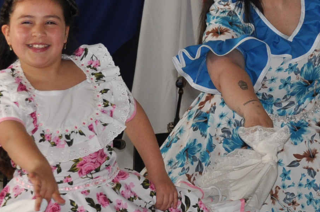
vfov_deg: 4.9
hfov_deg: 7.4
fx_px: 2468
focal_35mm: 278
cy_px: 92
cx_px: 249
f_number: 5
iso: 400
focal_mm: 52
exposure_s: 1/125
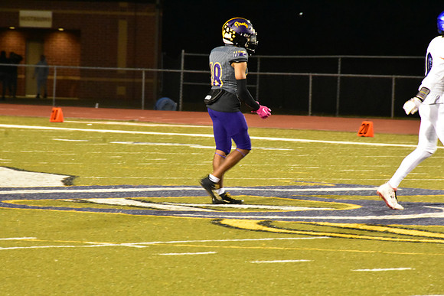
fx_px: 3701
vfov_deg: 4.6
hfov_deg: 6.9
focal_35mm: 300
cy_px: 148
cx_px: 222
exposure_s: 1/60
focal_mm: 200
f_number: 11
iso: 10000
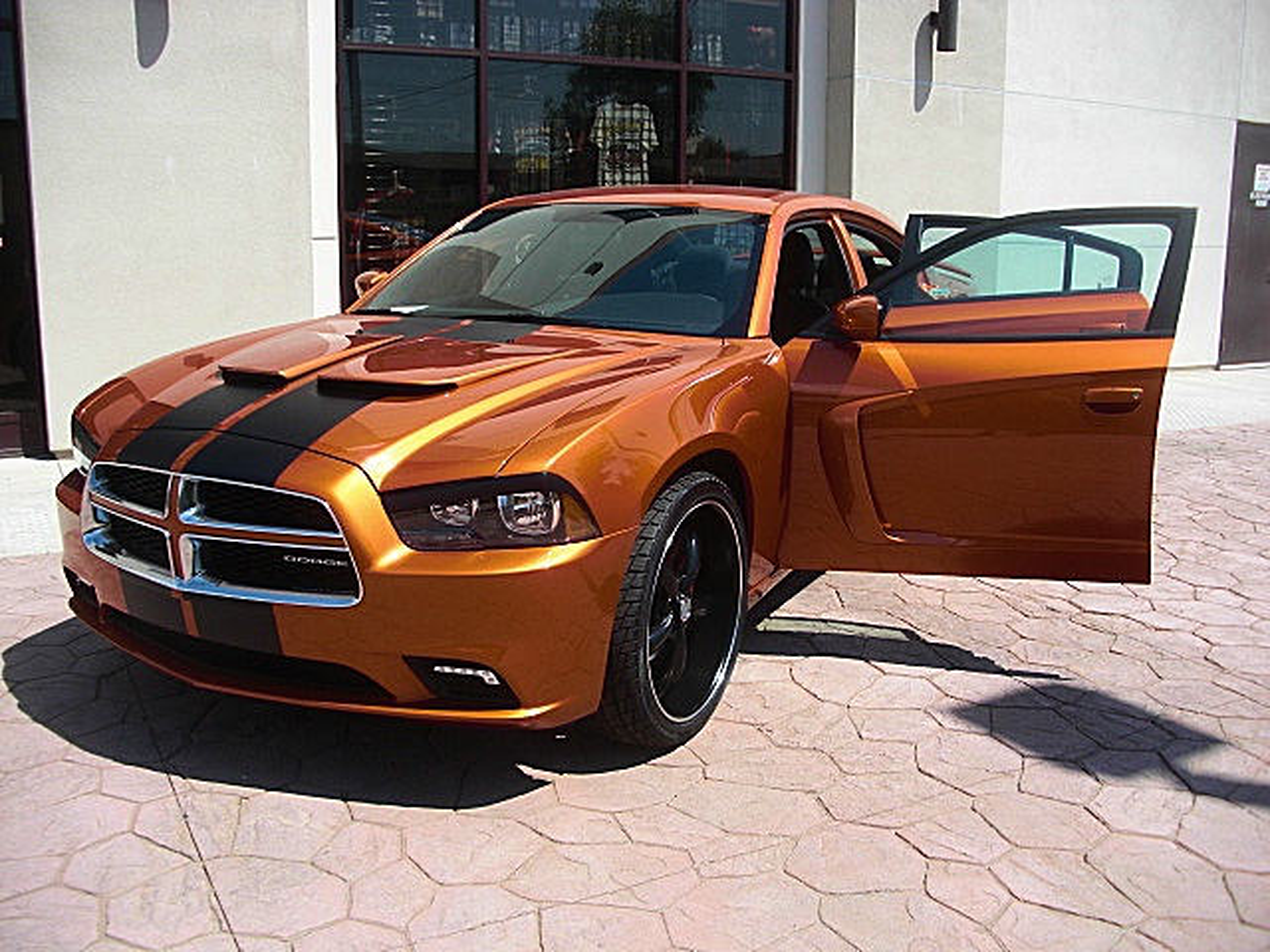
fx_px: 1321
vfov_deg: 39.7
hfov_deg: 51.4
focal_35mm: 36
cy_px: 476
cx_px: 635
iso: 50
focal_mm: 6.3
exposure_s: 1/1000
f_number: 2.8
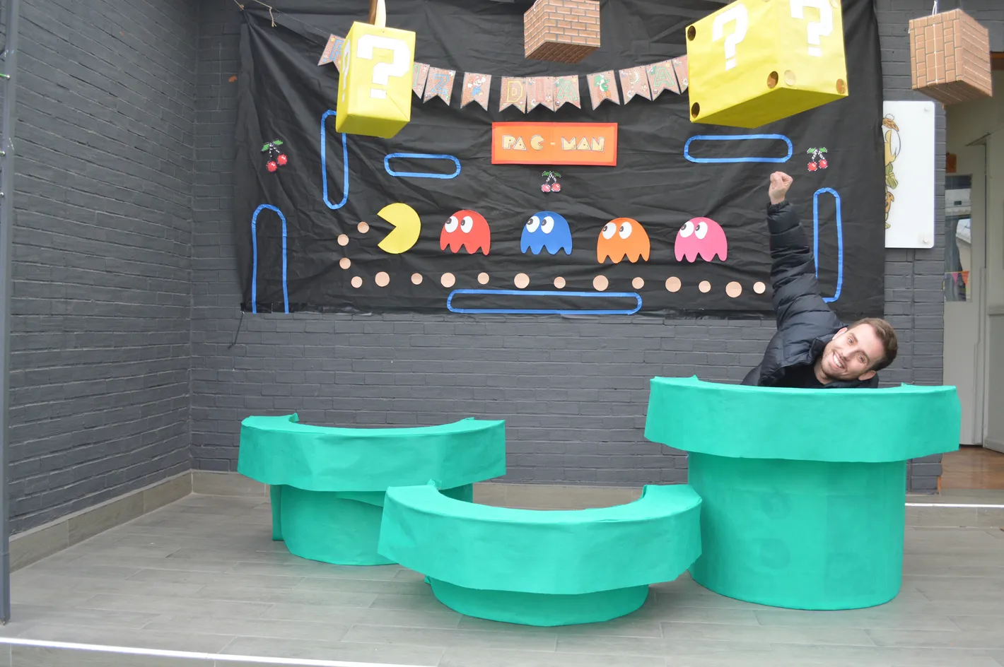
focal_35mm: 33
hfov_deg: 57.3
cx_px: 502
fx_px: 919
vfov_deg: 39.9
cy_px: 334
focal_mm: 22
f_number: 4.5
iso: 400
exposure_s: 1/80
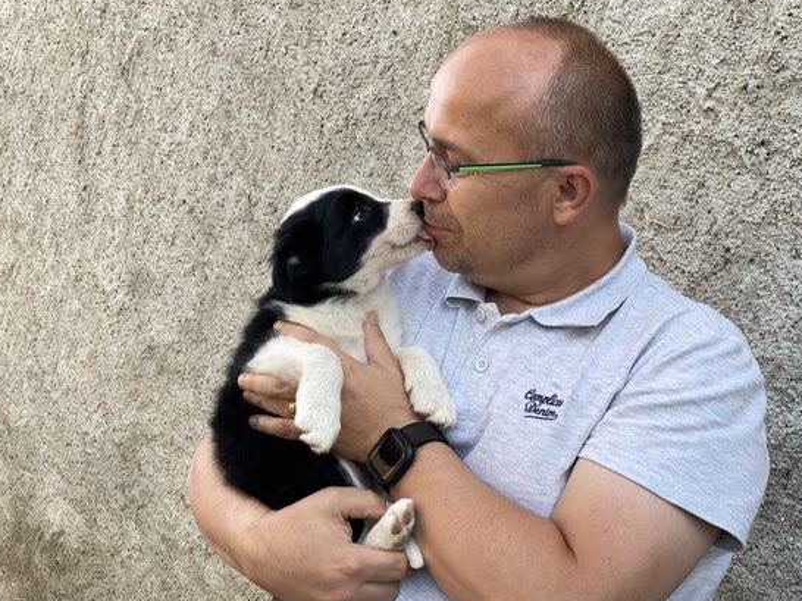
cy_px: 262
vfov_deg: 24.0
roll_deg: +1.7
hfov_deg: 31.7
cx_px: 448
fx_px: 1413
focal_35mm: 61
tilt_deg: -3.2
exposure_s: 1/122
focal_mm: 6
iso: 25
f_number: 2
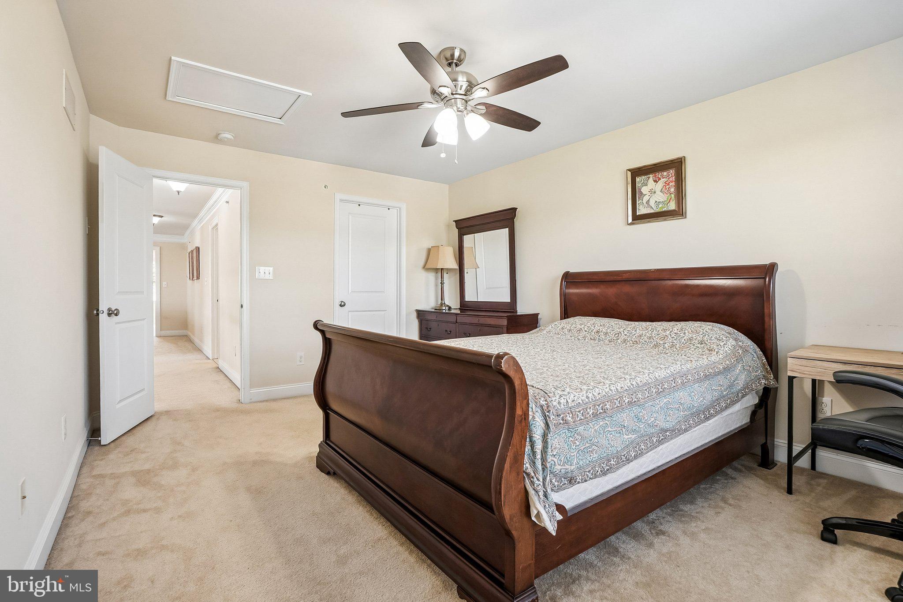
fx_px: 401
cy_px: 301
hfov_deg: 96.7
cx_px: 452
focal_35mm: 16
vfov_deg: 73.7
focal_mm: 16
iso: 400
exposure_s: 1/15
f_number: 8
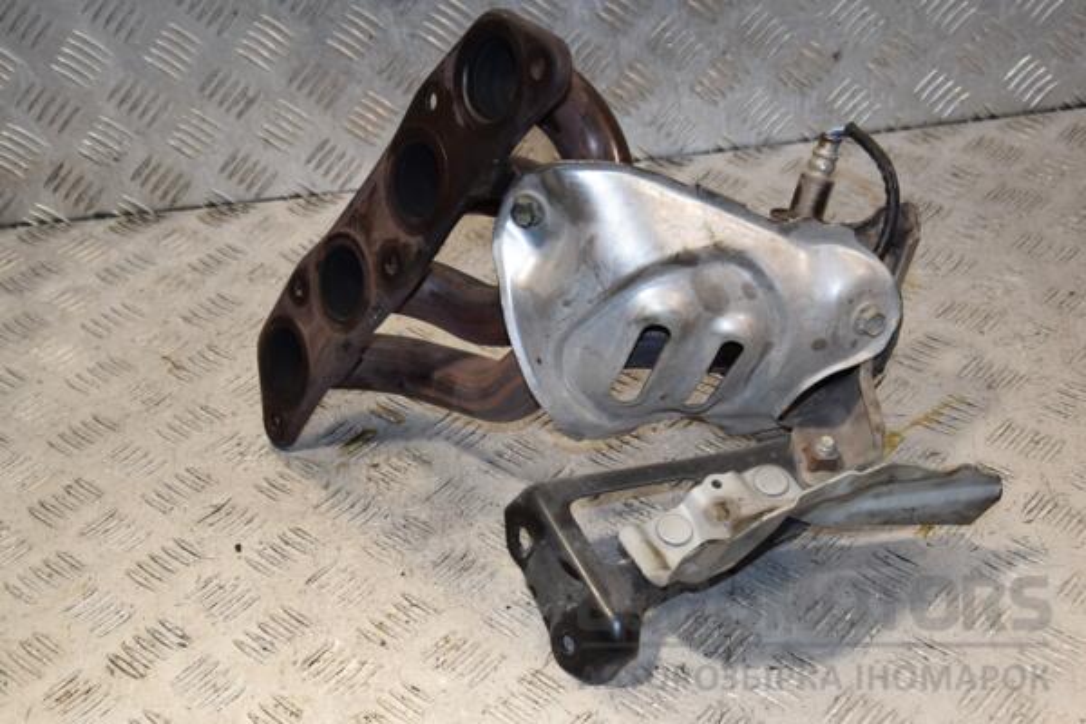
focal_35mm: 60
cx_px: 543
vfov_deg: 22.6
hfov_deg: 33.4
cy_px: 362
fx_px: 1810
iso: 800
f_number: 7.1
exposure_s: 1/200
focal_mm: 40
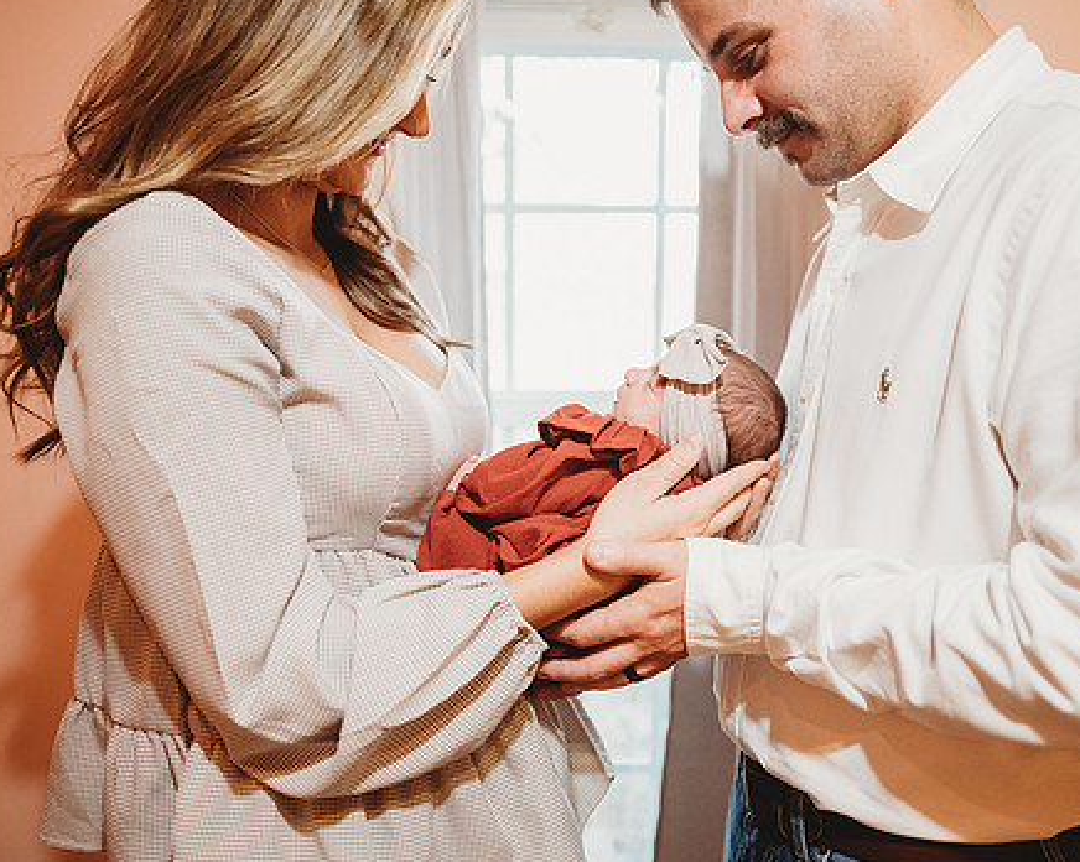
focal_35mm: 30
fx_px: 958
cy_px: 452
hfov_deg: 58.8
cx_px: 567
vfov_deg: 48.4
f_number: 1.8
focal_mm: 24
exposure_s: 1/160
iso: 1600
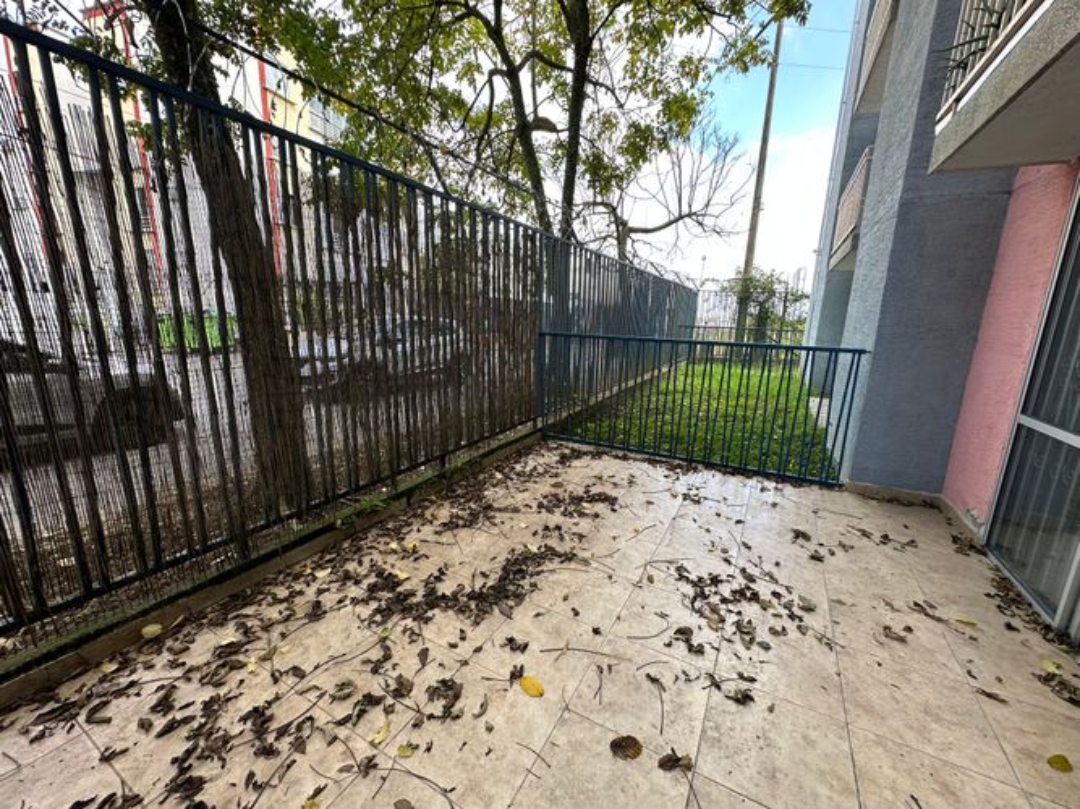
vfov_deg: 85.7
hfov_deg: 102.1
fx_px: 437
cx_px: 540
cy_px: 404
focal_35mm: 14
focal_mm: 2.22
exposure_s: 1/133
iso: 40
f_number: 2.2
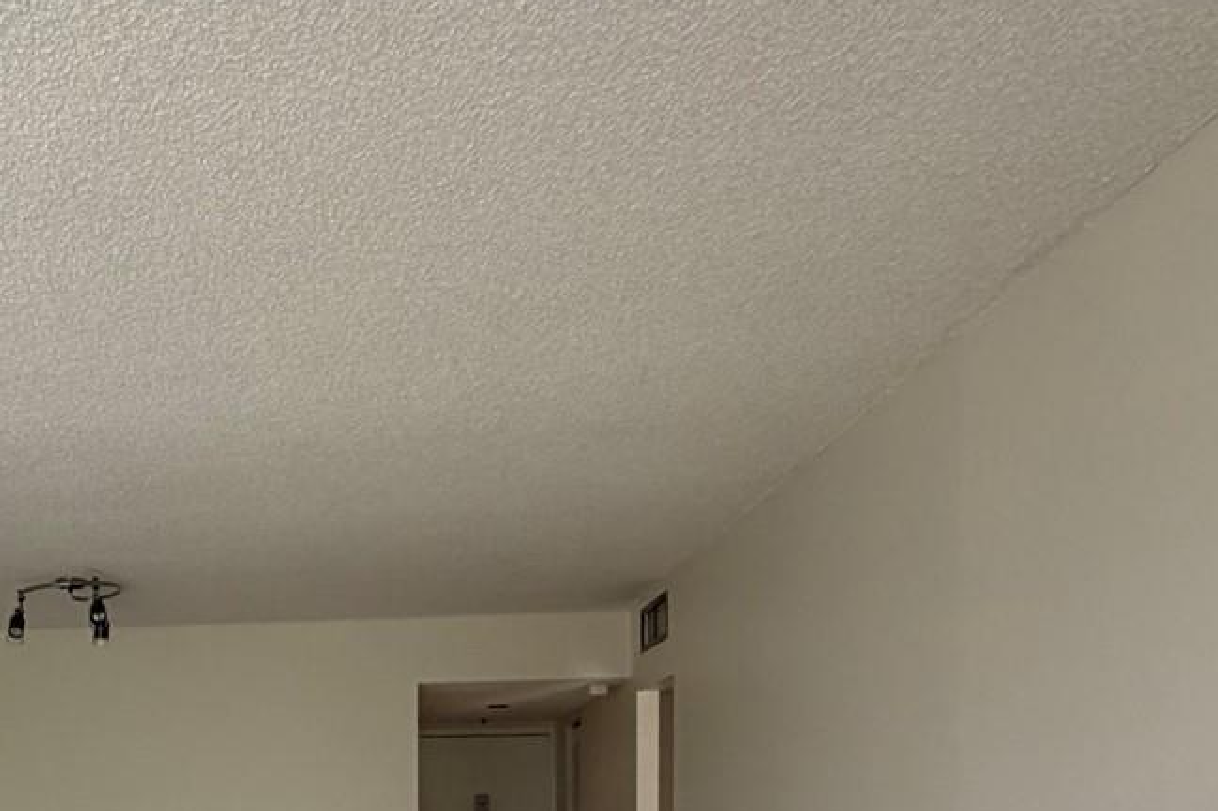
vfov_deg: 32.8
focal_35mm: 36
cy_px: 867
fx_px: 1218
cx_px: 226
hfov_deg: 49.7
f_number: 2.2
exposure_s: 1/121
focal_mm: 2.22
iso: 200
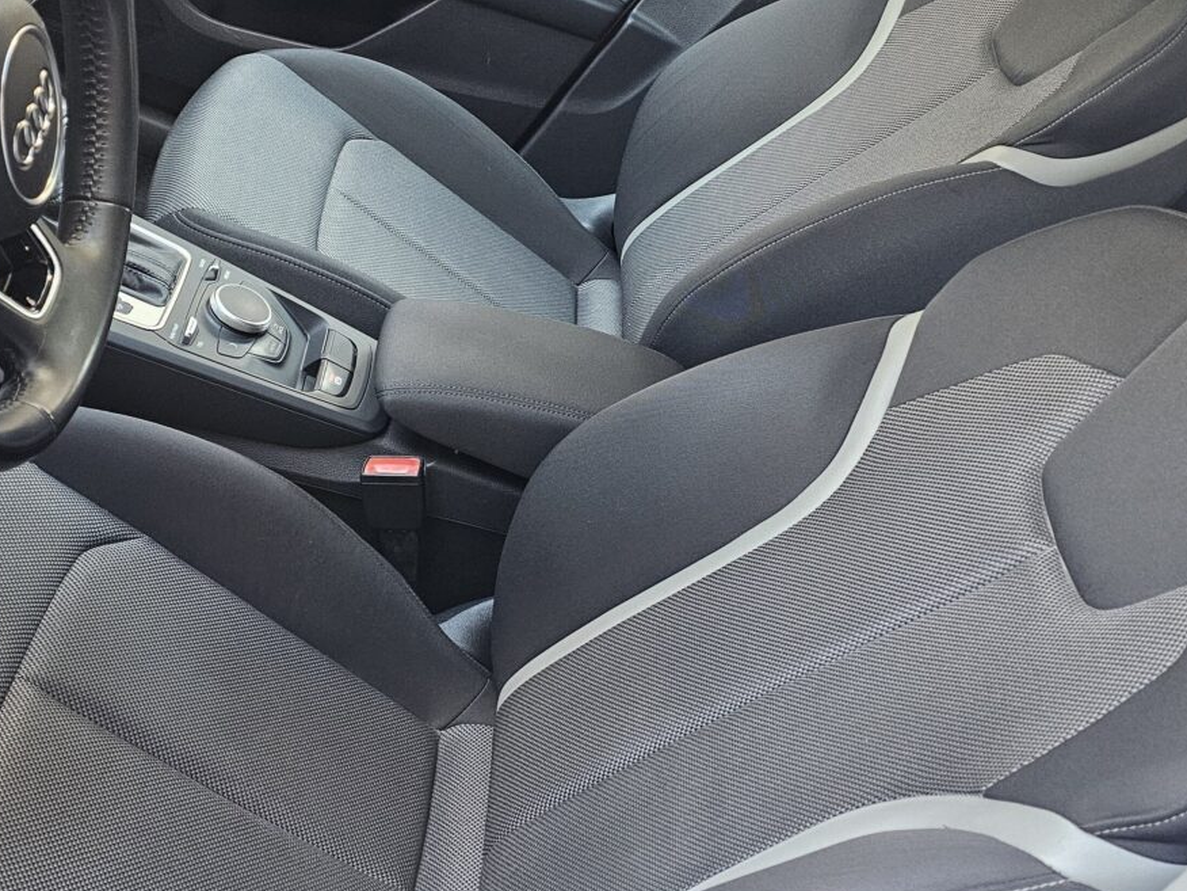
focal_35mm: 42
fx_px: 1440
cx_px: 568
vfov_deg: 34.3
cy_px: 443
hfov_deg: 44.8
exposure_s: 1/100
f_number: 1.7
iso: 500
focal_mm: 6.3
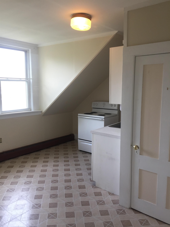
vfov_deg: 61.7
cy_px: 114
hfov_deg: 48.2
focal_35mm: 29
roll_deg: -0.5
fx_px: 190
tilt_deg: -8.2
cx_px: 85
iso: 40
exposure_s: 1/60
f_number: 2.2
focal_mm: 4.15
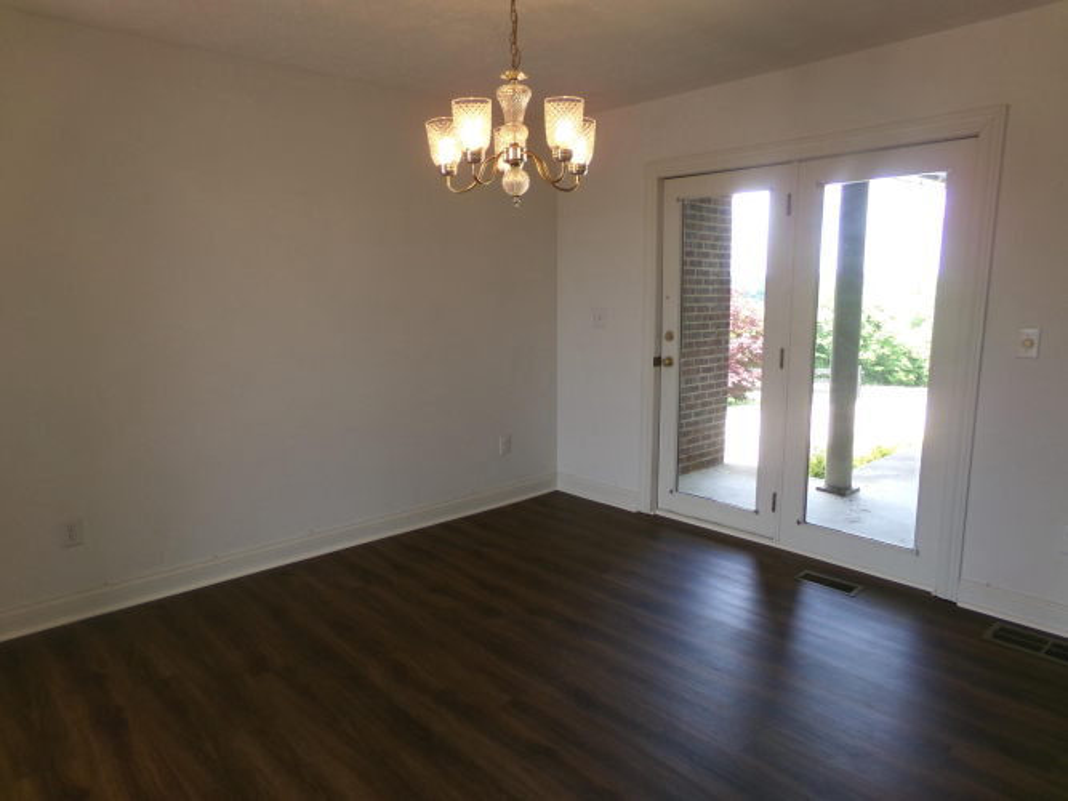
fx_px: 740
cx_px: 534
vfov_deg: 56.8
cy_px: 400
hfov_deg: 71.6
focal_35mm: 24
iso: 100
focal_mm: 4.3
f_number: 3.7
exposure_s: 1/52
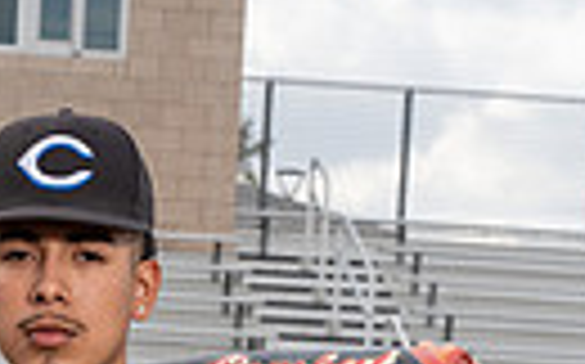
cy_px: 912
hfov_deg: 9.7
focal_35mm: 216
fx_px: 3441
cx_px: 99
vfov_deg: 5.8
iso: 100
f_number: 8
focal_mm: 61
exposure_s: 1/250
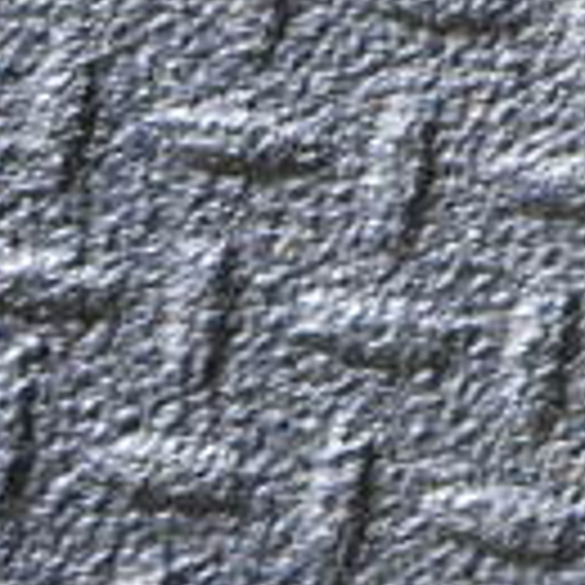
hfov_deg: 8.2
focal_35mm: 204
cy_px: -187
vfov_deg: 8.5
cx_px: 1166
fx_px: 3900
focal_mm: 34
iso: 5000
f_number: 4.5
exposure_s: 1/50
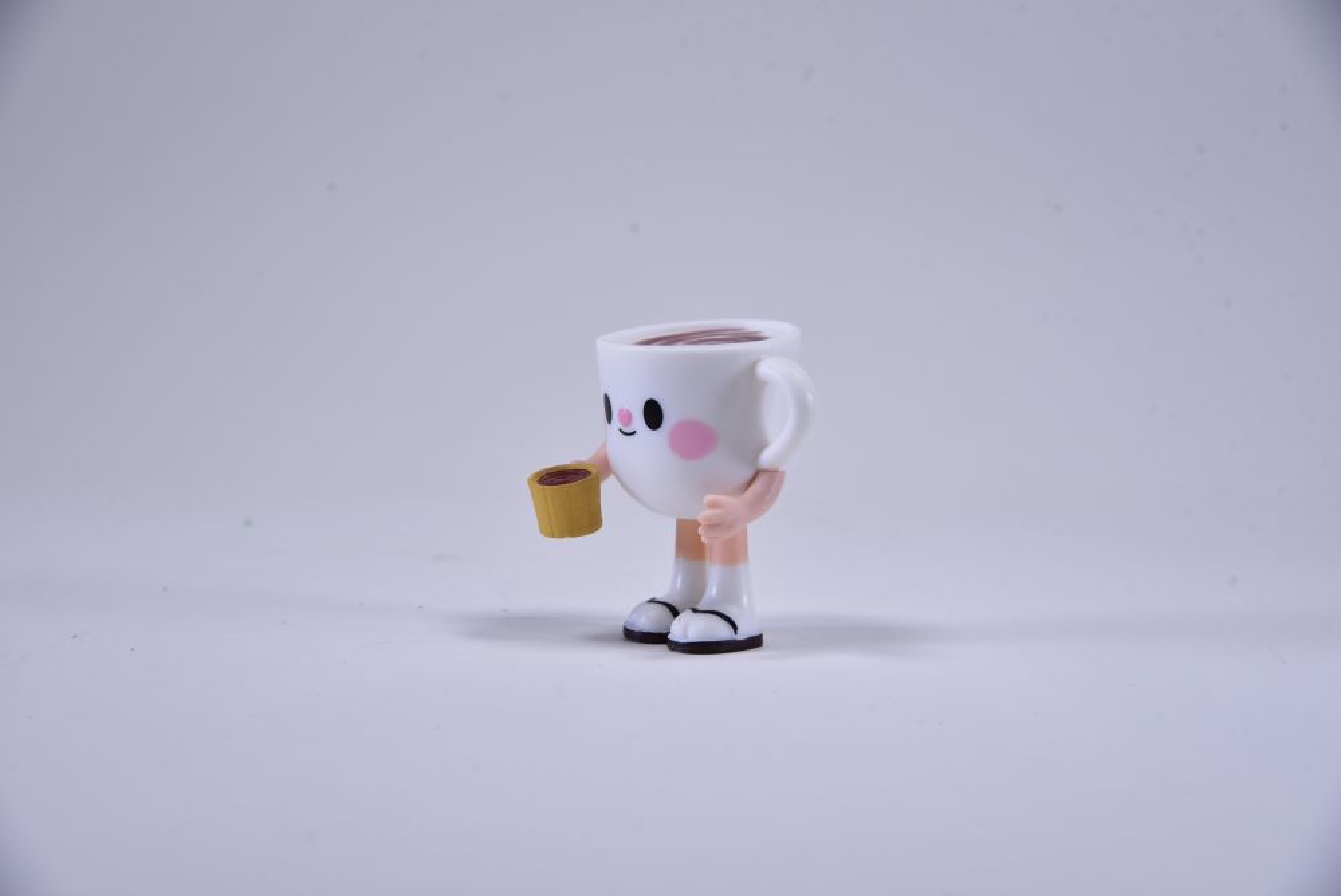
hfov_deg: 23.6
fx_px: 3205
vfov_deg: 15.9
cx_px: 670
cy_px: 448
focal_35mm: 86
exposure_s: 1/160
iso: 400
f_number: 9
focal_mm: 86
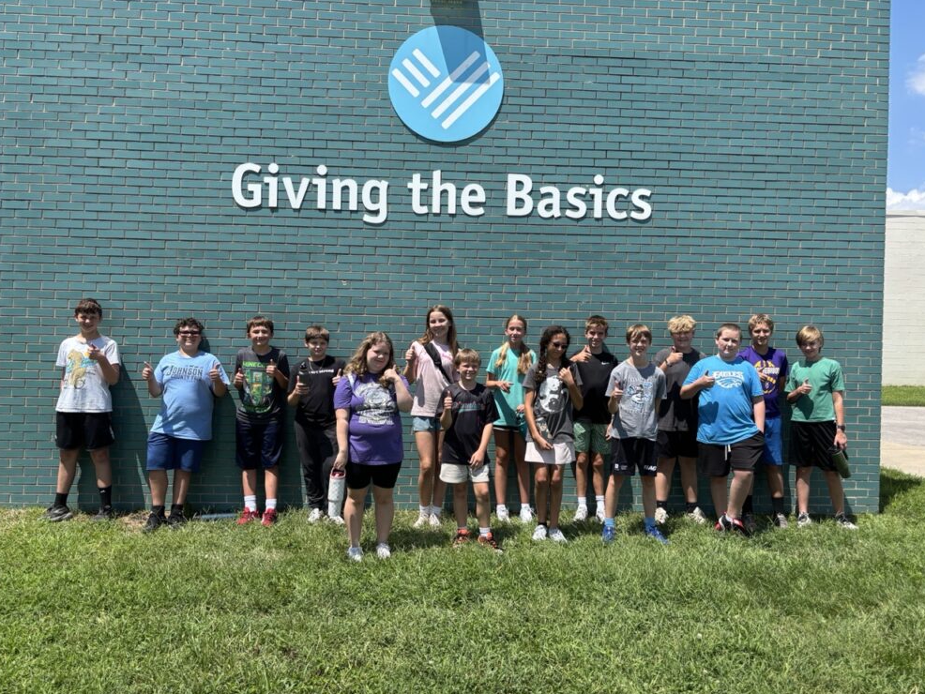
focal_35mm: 27
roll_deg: -1.9
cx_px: 472
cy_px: 353
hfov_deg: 65.3
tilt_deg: +0.1
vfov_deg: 51.4
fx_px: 722
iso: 50
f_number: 1.6
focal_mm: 5.96
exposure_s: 1/2398
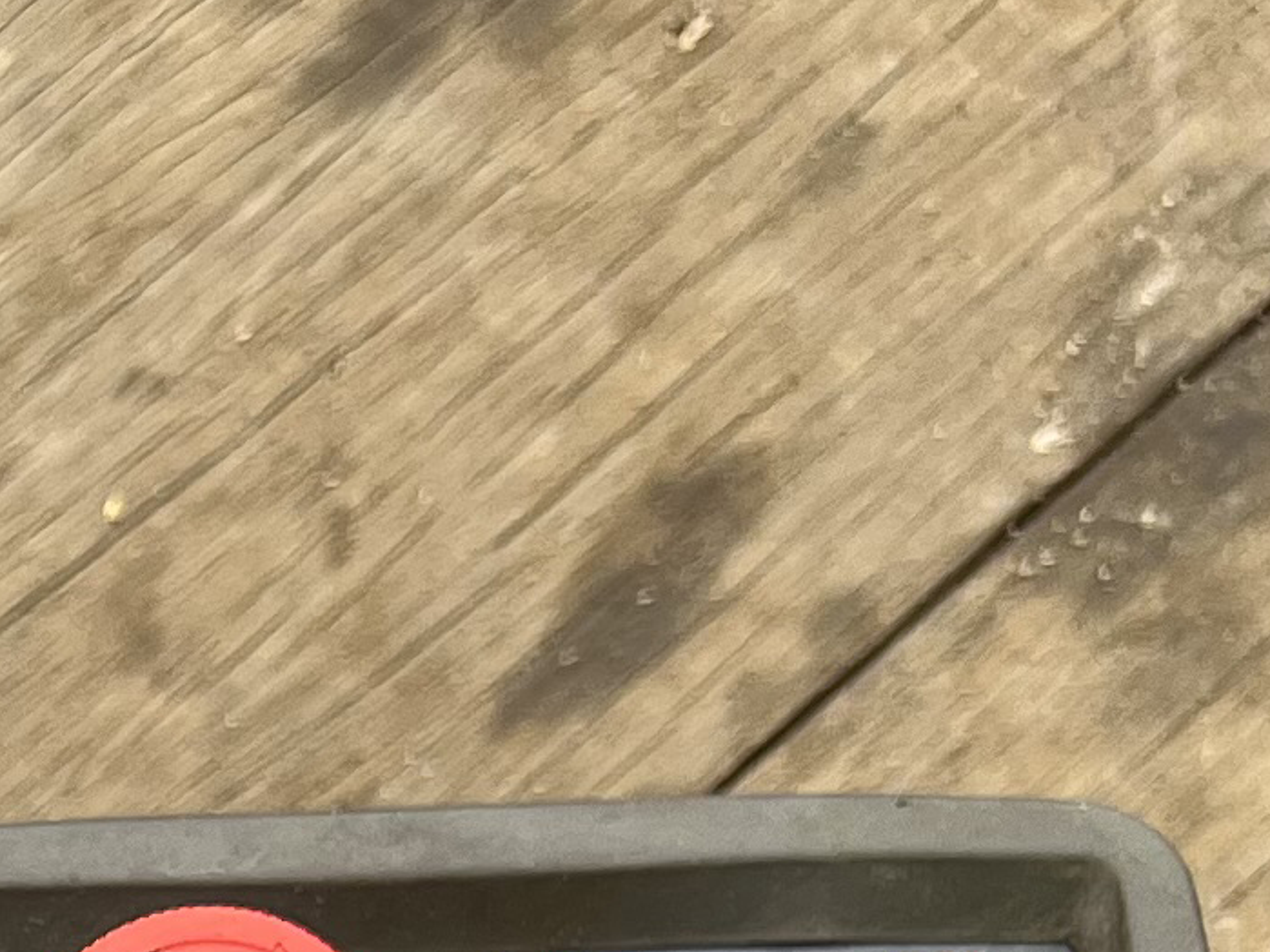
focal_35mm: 150
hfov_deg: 11.9
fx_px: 5502
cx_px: -1210
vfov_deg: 9.0
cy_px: 2215
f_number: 1.5
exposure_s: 1/434
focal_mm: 5.7
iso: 50
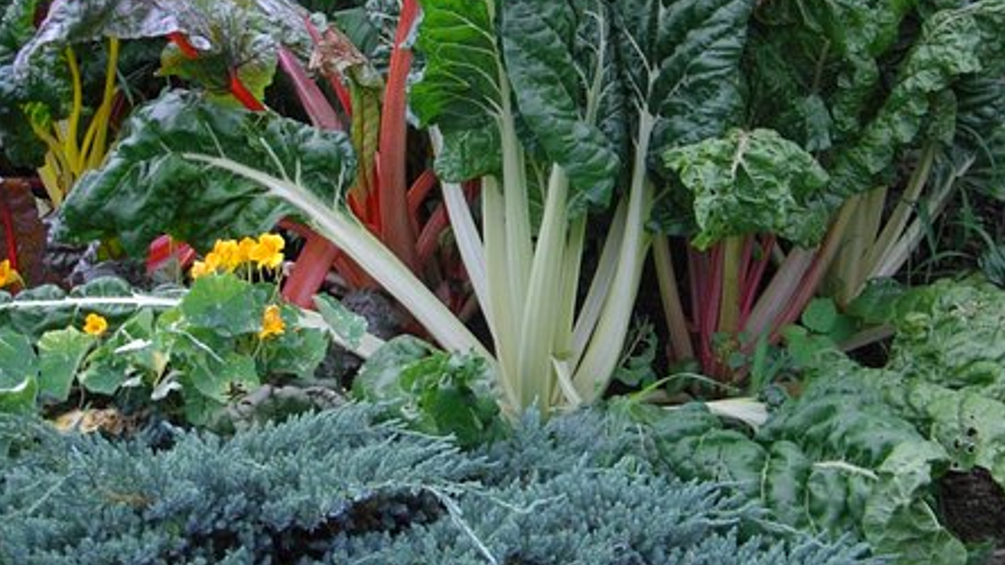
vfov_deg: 13.5
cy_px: 151
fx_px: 2371
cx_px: 558
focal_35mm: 89
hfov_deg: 23.9
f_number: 3.9
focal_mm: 11.8
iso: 200
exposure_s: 1/125
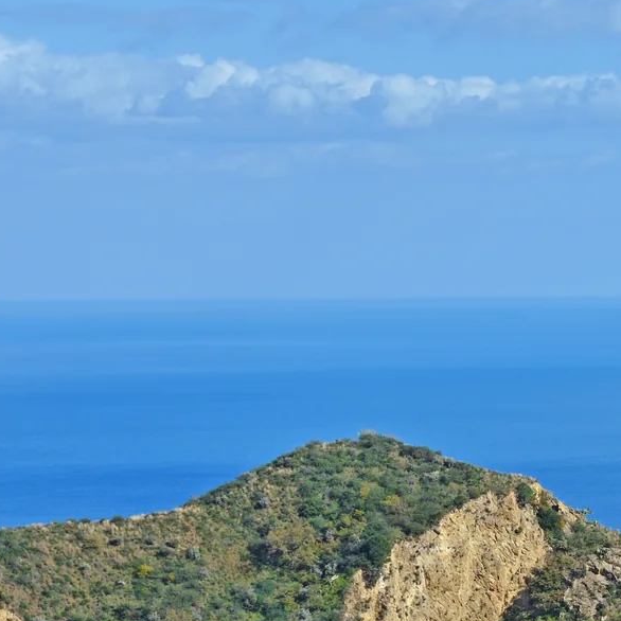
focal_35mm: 209
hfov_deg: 8.2
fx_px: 4242
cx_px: 989
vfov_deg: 8.4
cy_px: 277
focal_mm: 50
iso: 100
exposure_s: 1/640
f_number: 8
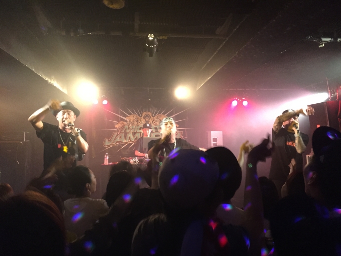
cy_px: 128
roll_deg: +0.7
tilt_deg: +3.8
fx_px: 286
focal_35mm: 29
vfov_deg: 48.2
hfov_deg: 61.7
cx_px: 170
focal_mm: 4.15
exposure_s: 1/17
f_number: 2.2
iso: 250
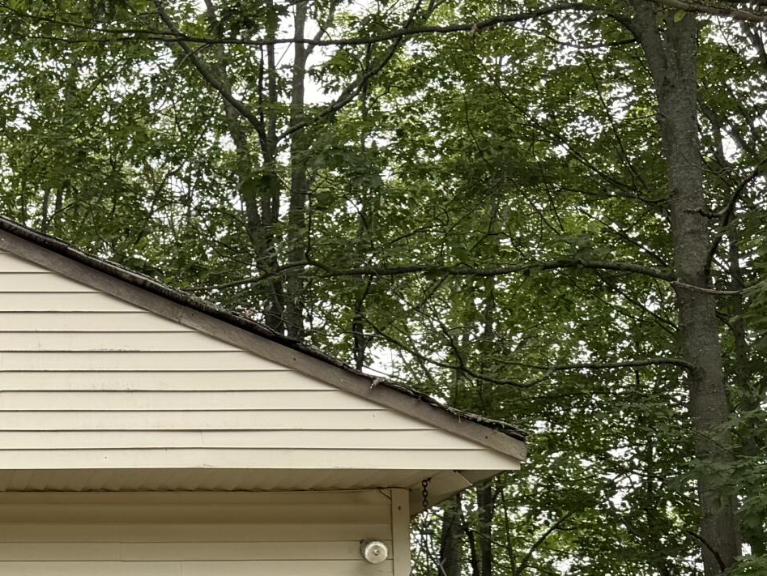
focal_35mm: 76
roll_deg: -0.2
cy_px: 647
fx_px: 1685
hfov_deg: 23.5
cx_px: -142
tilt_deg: +7.5
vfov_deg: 18.6
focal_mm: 6.76
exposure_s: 1/967
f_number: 1.78
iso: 80
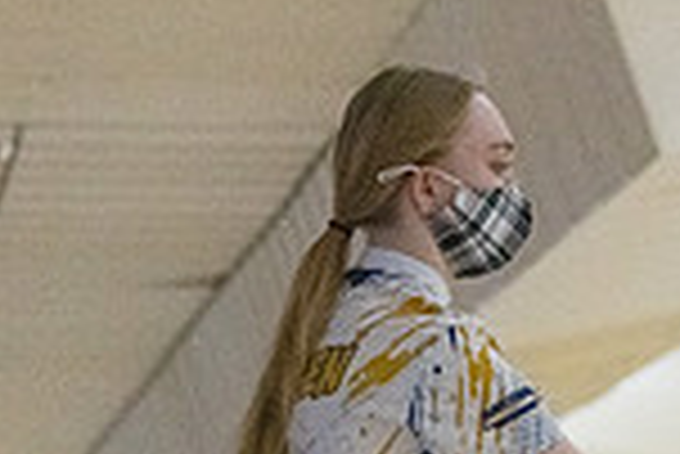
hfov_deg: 5.9
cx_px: 401
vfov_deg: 4.0
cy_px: 681
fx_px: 6542
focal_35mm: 346
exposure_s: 1/1000
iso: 10000
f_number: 4
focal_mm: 90
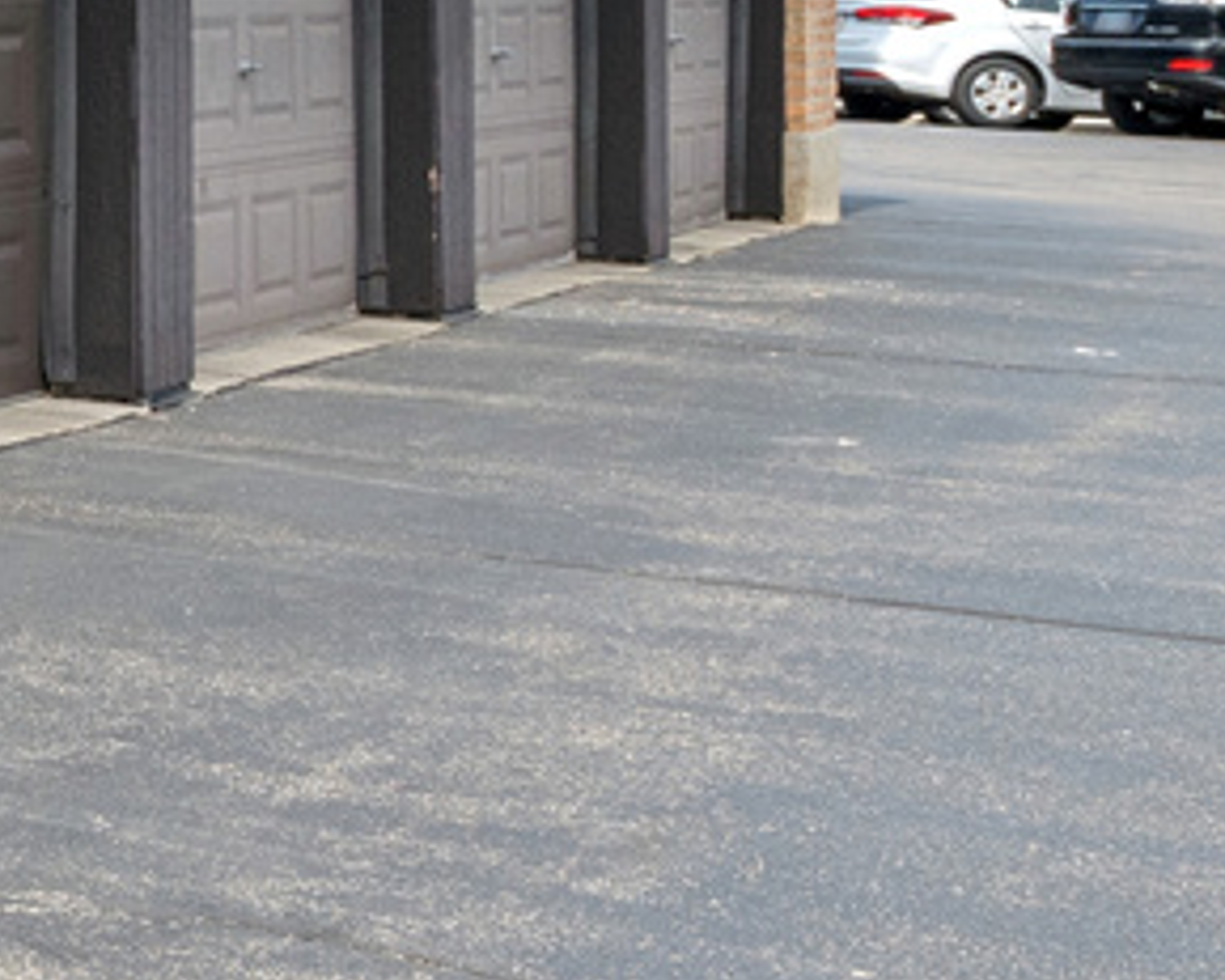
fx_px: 3624
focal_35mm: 100
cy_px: 34
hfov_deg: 12.4
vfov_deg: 15.2
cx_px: -2102
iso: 400
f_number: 8
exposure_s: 1/500
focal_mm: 19
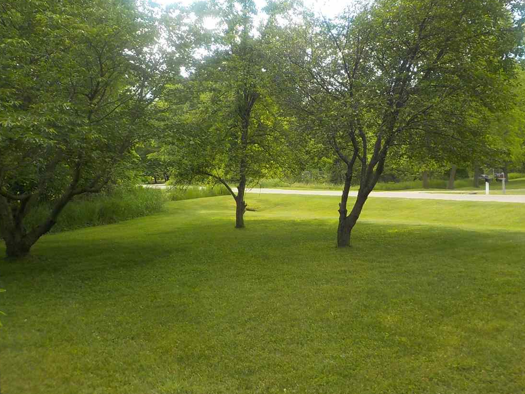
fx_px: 531
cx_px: 299
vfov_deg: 40.7
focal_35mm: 35
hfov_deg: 52.4
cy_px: 179
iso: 125
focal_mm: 4.1
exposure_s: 1/200
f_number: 3.3
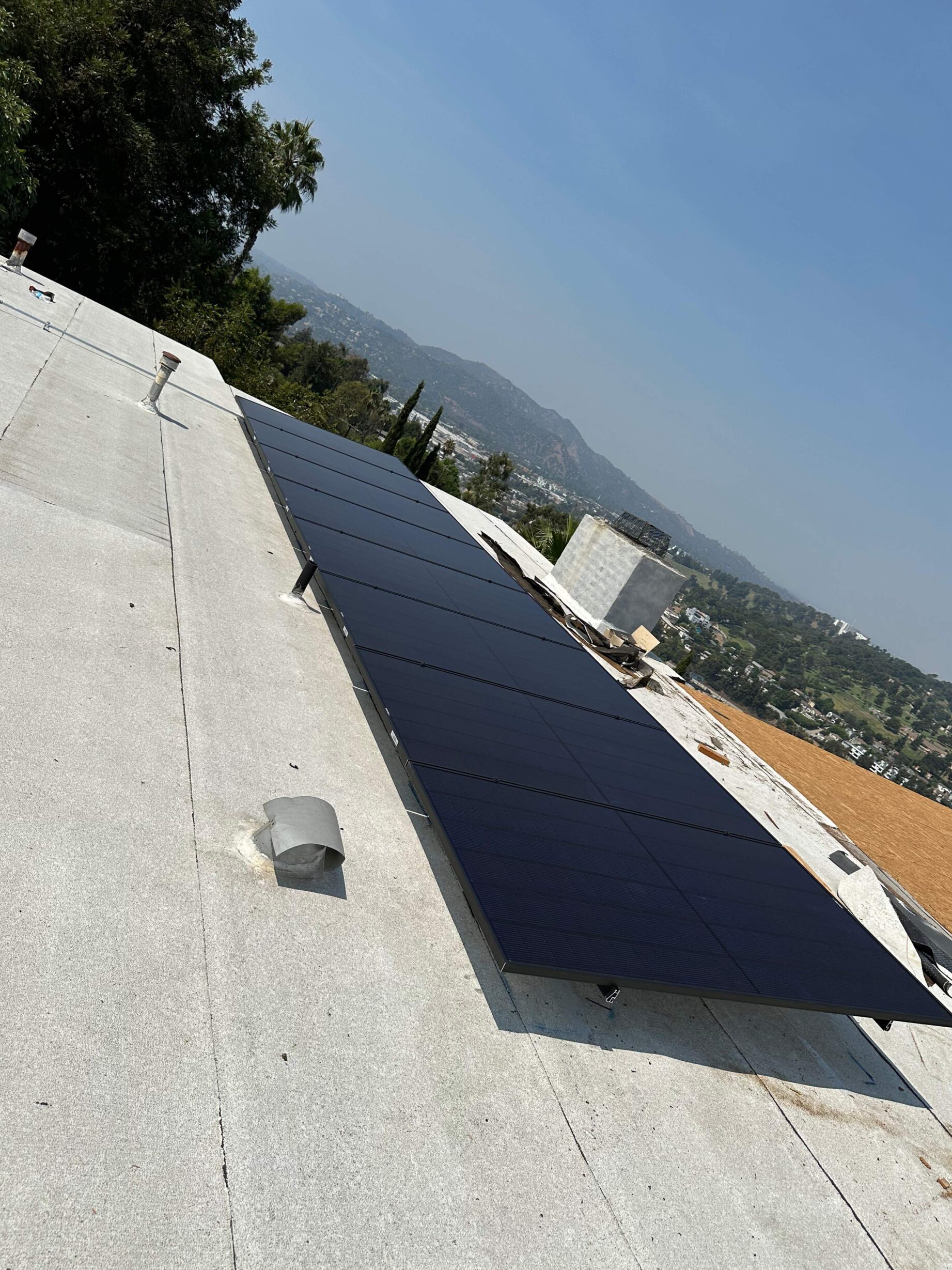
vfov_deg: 69.4
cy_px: 642
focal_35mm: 25
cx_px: 472
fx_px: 917
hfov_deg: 54.9
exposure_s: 1/10753
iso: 80
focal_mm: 6.86
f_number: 1.78
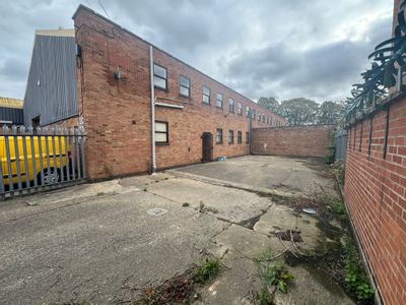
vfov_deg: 85.7
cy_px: 152
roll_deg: +0.4
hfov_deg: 102.1
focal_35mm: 14
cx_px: 203
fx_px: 164
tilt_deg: -3.7
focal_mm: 2.22
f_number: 2.2
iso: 40
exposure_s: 1/303
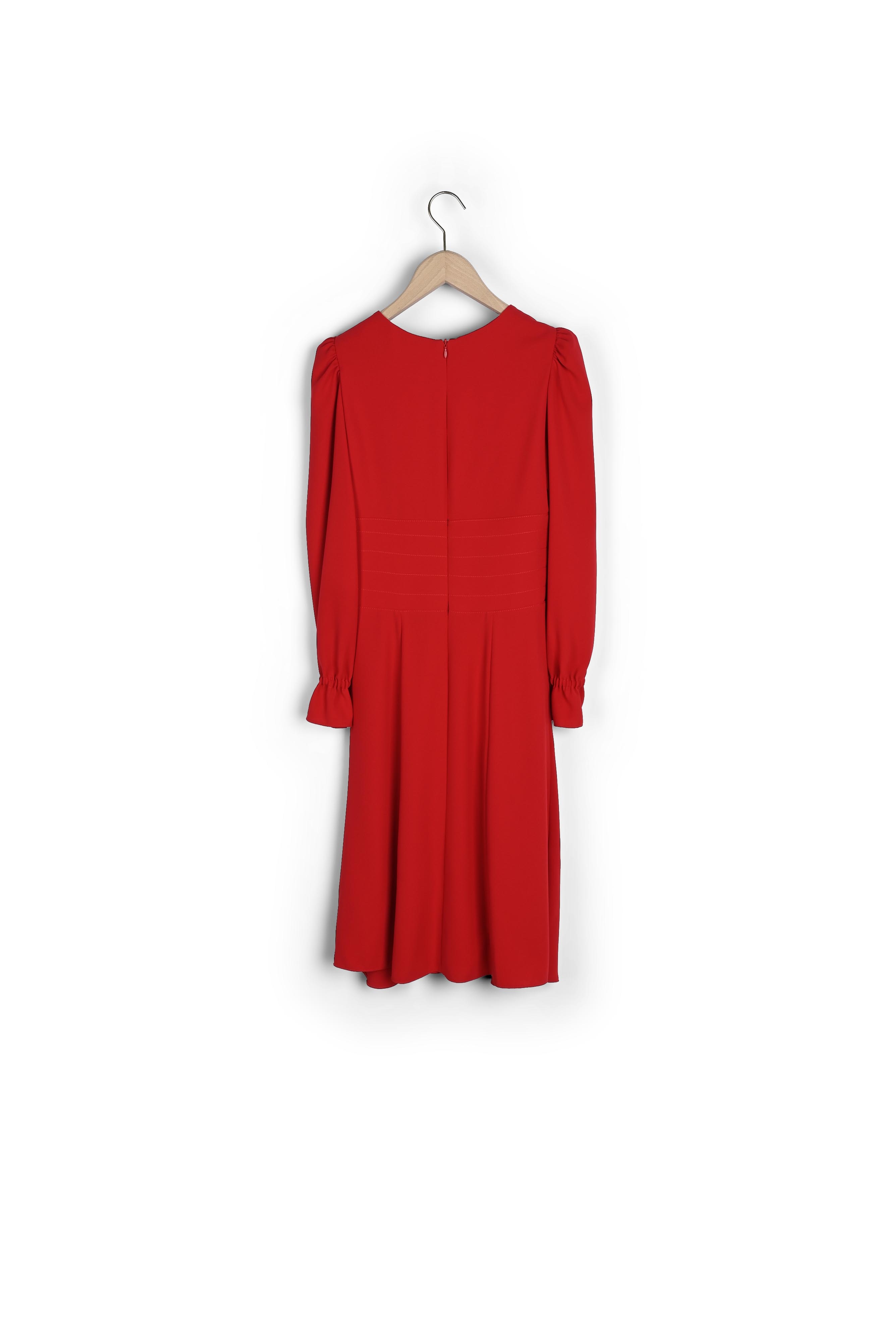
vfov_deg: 44.5
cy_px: 671
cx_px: 447
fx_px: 1639
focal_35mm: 44
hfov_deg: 30.5
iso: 100
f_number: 11
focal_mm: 44
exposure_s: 1/125
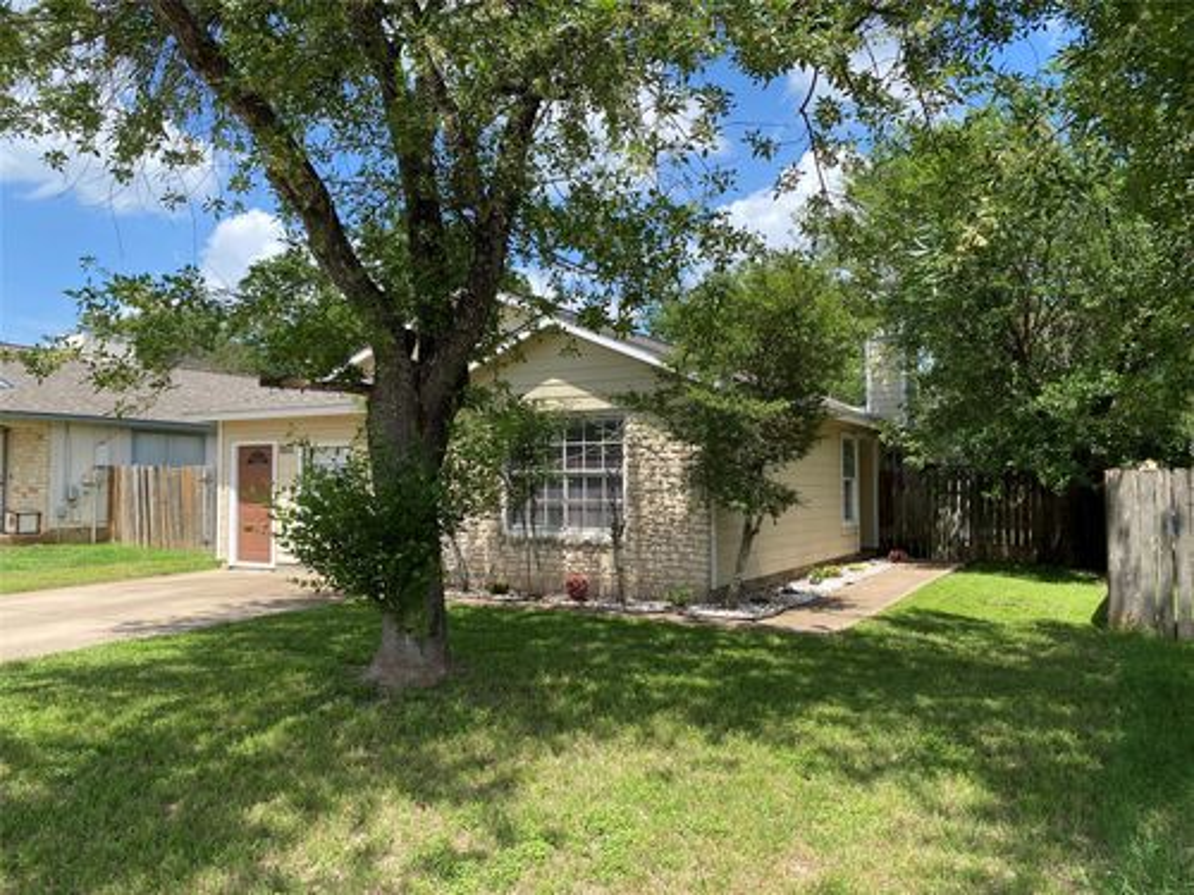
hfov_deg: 67.3
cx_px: 597
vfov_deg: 53.1
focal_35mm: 26
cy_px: 448
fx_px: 897
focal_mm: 4.25
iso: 32
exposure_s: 1/1484
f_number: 1.8
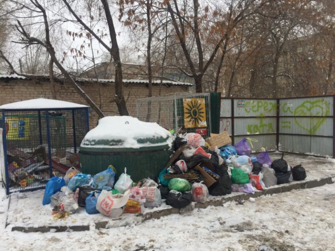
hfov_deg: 61.7
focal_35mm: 29
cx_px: 168
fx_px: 281
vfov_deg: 48.2
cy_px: 126
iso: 32
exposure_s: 1/416
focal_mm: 4.15
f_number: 2.2
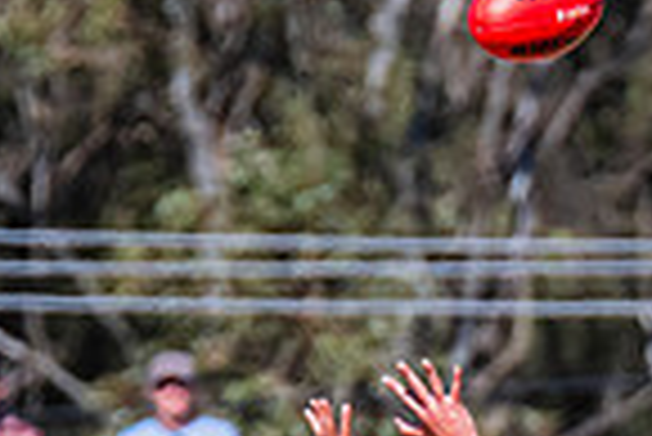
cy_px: 1086
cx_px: 1328
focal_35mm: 2274
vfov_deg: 0.6
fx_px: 41225
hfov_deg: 0.9
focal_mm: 420
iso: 800
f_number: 10
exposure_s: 1/1600
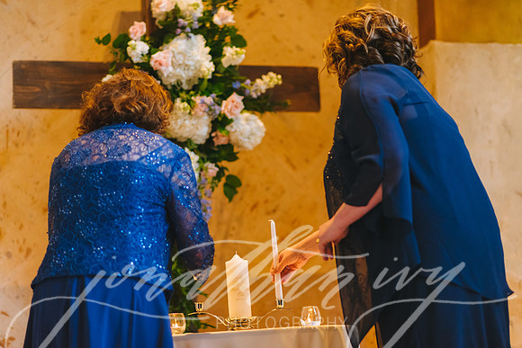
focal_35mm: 85
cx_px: 261
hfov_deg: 23.9
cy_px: 174
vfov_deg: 16.1
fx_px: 1233
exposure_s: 1/200
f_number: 2
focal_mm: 85
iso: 2500
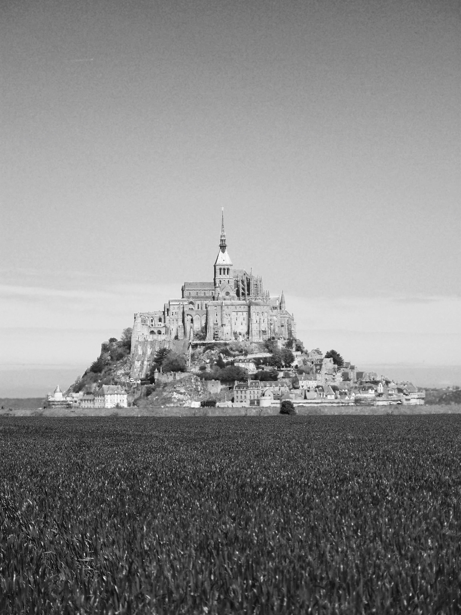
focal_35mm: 196
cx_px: 230
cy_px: 308
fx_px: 3480
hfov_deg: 7.6
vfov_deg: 10.1
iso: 64
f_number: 3.6
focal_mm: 31.6
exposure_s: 1/640
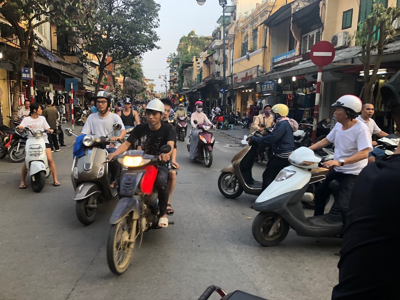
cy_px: 150
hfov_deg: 63.4
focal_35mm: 28
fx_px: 324
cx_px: 200
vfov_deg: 49.7
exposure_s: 1/120
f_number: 1.8
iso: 40
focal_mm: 3.99
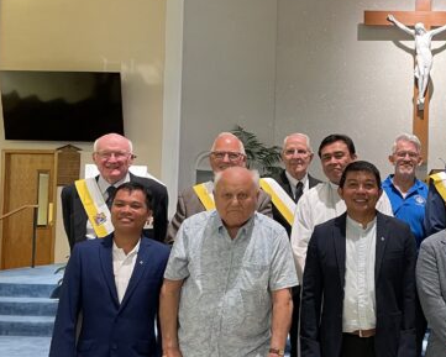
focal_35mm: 54
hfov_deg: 33.3
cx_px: 385
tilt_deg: +1.4
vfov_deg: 28.1
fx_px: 713
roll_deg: -1.3
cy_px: 199
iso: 250
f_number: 1.6
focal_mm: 4.2
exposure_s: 1/60
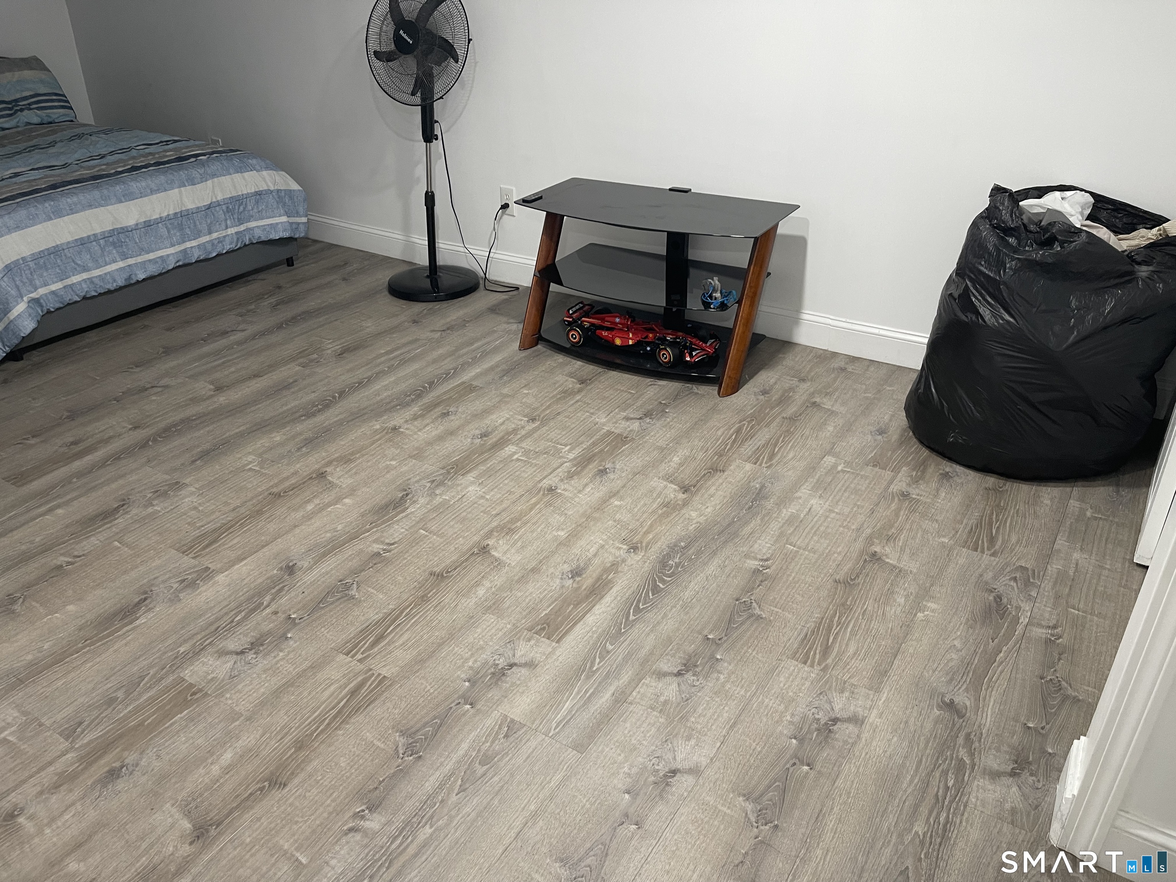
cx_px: 588
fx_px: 849
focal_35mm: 25
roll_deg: +1.0
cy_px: 441
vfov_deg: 54.9
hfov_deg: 69.4
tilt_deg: -29.6
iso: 160
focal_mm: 5.1
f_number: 1.6
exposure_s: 1/60
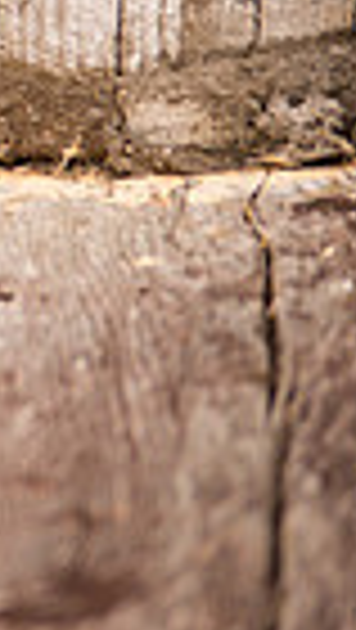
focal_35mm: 672
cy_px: -178
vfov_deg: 3.2
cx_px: -906
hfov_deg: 1.8
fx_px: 11250
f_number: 2.8
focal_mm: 155
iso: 200
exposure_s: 1/500
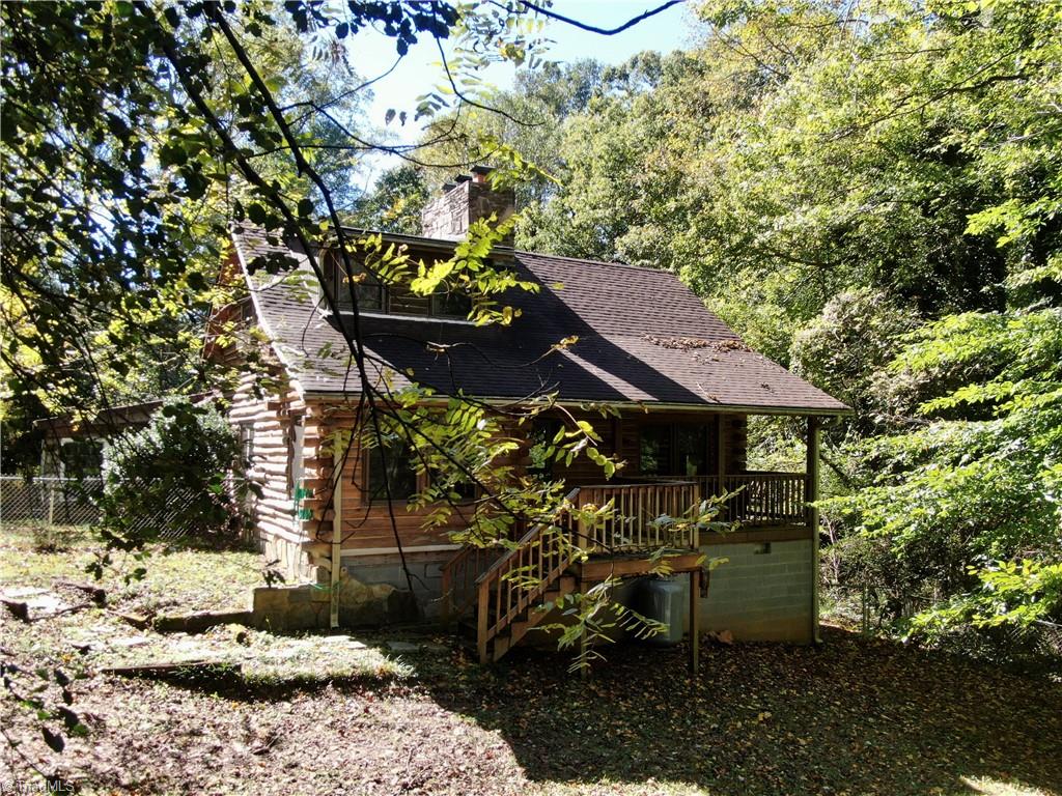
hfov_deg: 60.0
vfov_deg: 46.8
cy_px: 398
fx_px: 920
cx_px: 531
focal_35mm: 30
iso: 100
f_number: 3.1
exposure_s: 1/200
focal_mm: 5.22
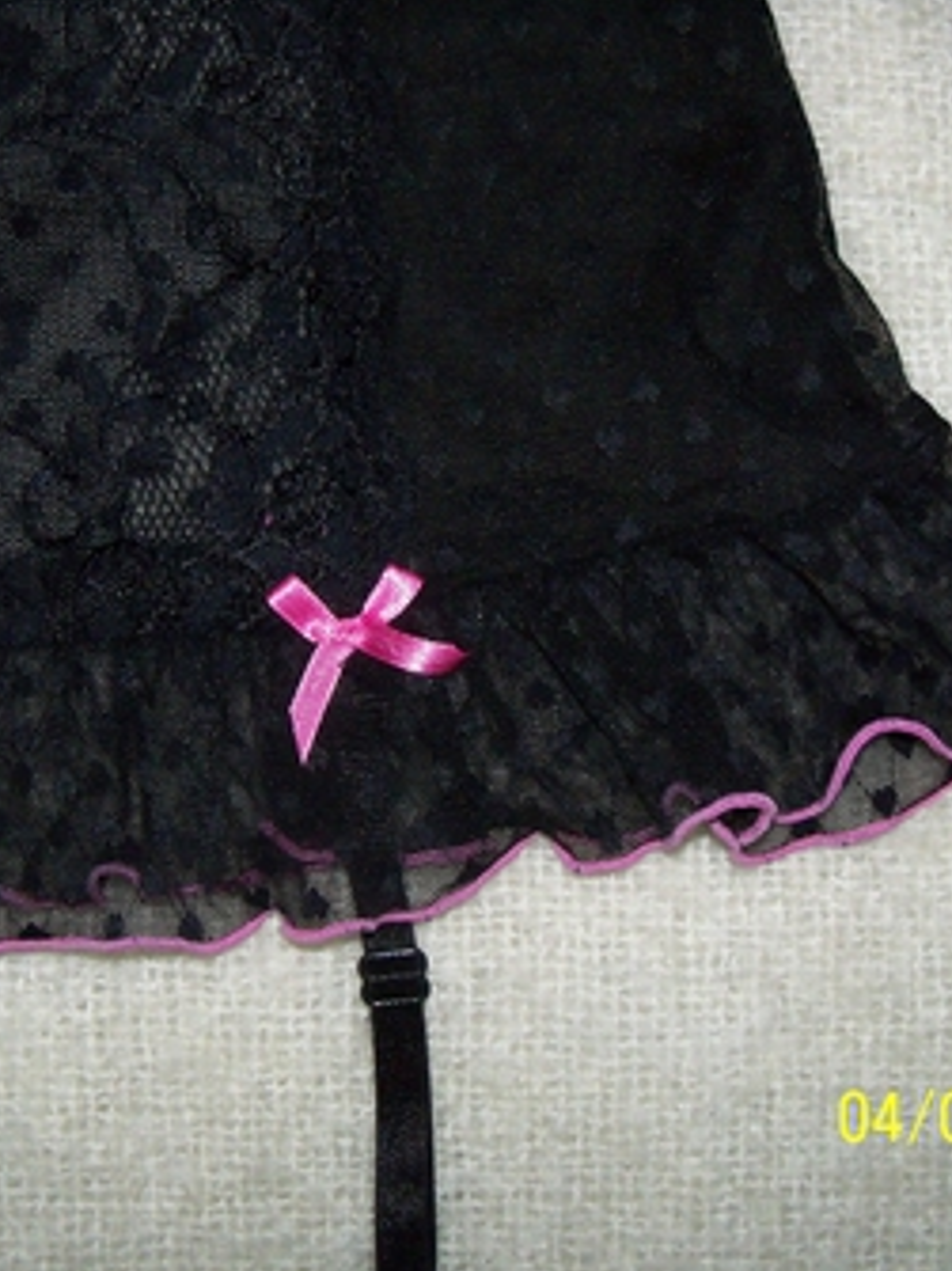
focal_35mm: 47
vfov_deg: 40.4
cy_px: 637
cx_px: 413
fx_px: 1725
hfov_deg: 30.8
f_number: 3.5
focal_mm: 6.2
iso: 400
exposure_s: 1/500
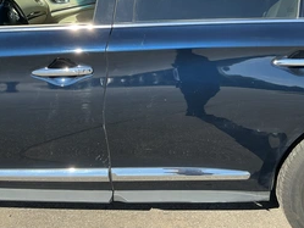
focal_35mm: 45
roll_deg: -3.7
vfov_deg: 31.5
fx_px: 395
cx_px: 201
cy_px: 49
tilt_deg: -11.5
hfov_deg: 41.5
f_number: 1.8
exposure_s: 1/739
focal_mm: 3
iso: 25
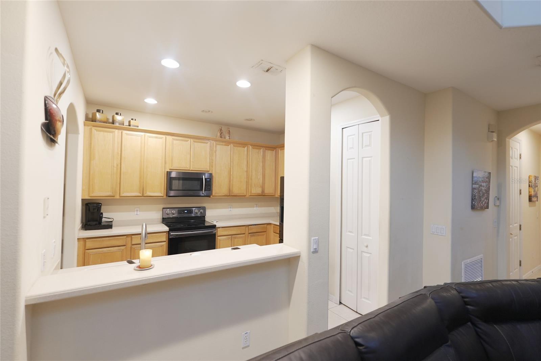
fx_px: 240
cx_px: 270
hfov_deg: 96.7
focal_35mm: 16
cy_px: 180
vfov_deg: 73.8
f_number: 1.8
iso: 200
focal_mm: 11
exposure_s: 1/30
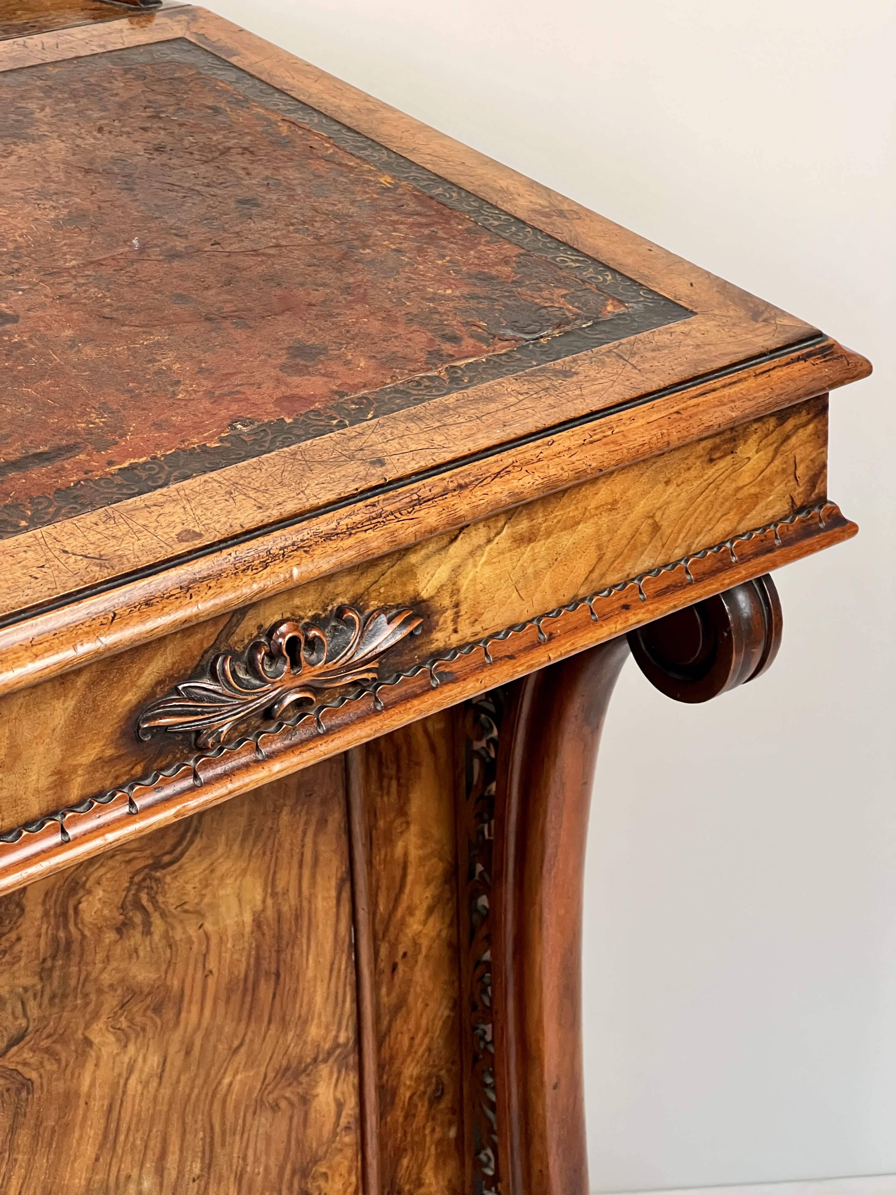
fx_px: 2657
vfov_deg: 25.3
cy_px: 598
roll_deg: +1.2
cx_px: 448
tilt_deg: -23.4
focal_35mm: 77
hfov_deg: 19.1
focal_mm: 9
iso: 400
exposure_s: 1/60
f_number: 2.8
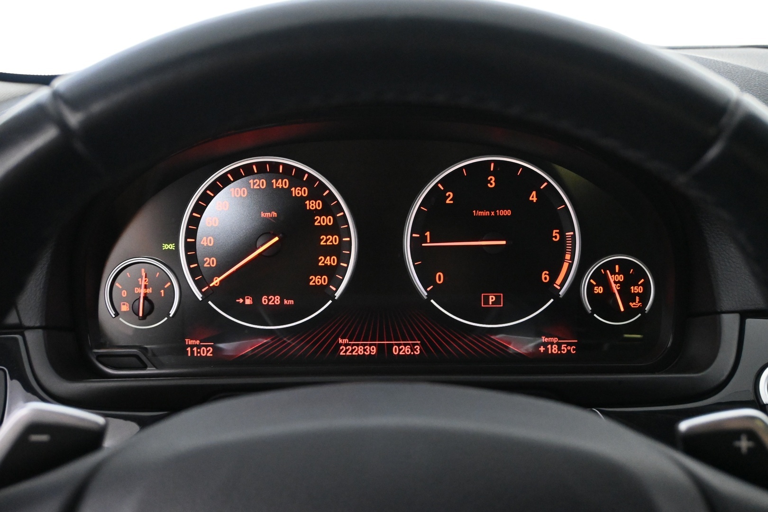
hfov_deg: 46.4
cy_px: 256
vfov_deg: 31.9
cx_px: 384
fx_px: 896
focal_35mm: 42
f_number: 5
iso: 5000
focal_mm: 28
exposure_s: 1/30
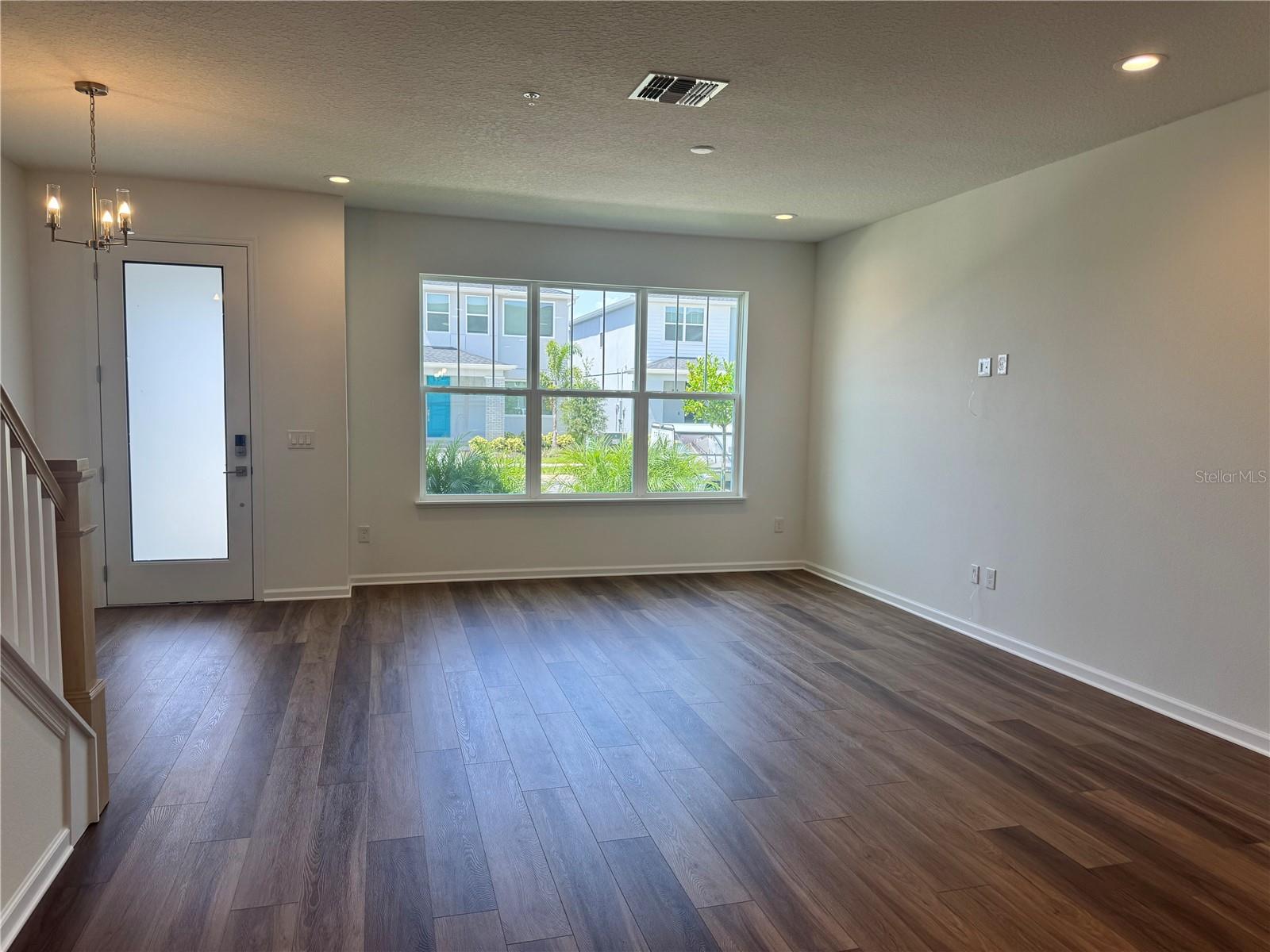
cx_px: 635
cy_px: 476
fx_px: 881
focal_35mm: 24
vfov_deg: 56.8
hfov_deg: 71.6
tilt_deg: -5.3
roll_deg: -1.1
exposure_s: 1/278
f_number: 1.78
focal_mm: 6.76
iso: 80
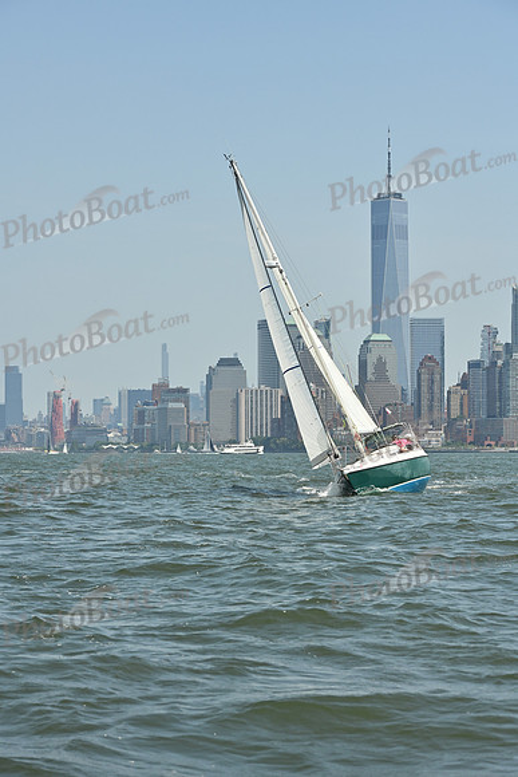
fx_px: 2200
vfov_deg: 20.0
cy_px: 388
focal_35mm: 102
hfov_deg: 13.4
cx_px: 259
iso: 320
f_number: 9
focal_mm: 102
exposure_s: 1/1250
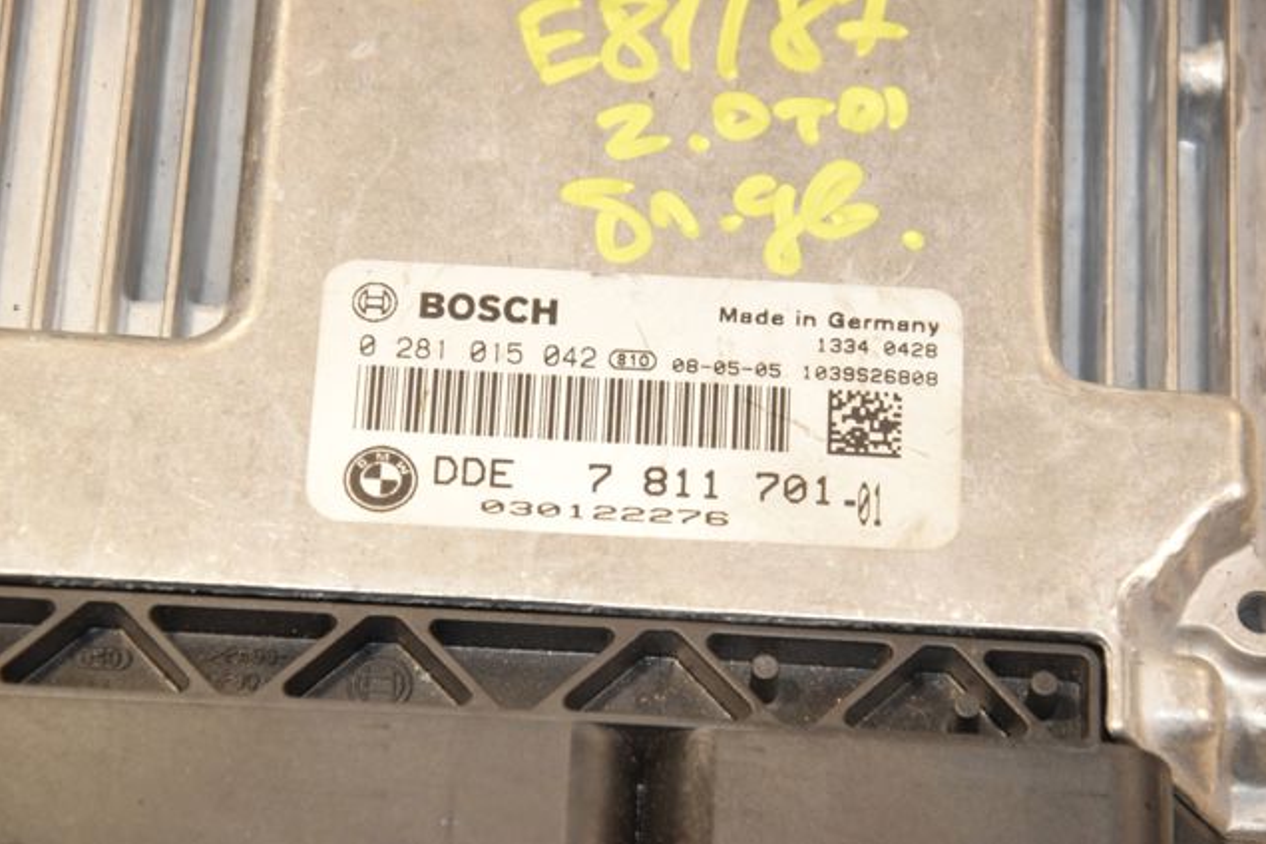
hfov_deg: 13.0
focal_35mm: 159
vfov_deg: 8.7
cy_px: 422
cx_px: 635
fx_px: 5574
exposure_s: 1/200
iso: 1600
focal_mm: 105
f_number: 8
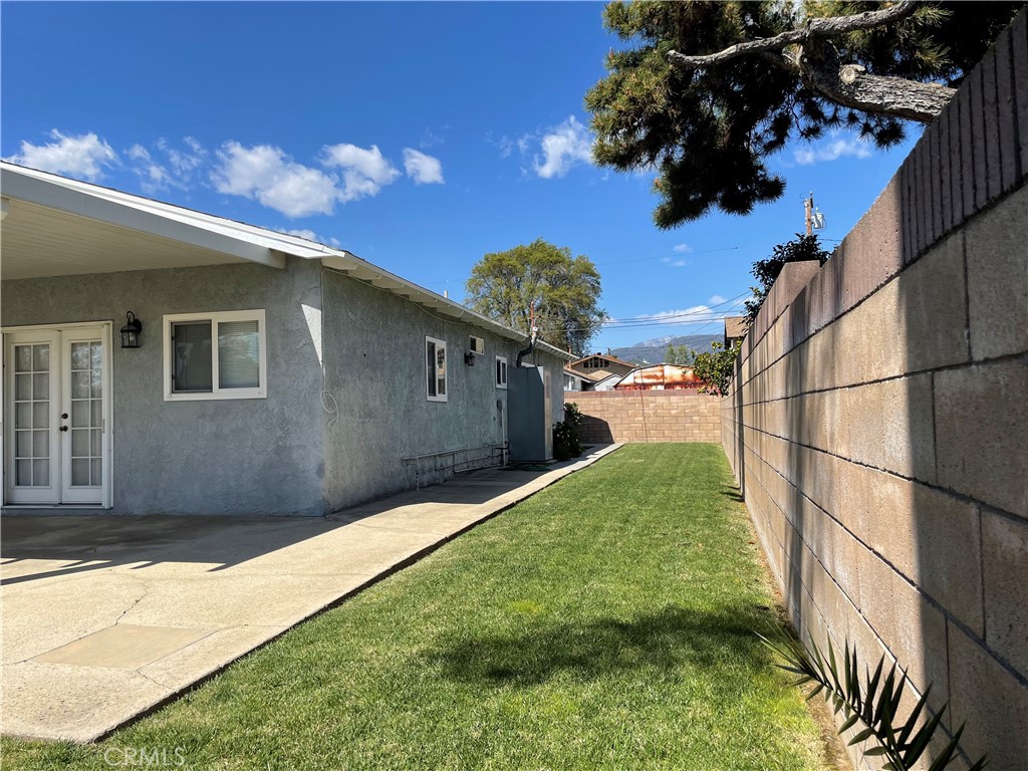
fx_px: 772
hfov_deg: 67.3
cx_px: 514
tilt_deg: +3.0
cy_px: 386
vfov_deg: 53.1
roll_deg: +1.8
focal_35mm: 26
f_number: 1.6
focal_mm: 4.2
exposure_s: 1/3300
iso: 32
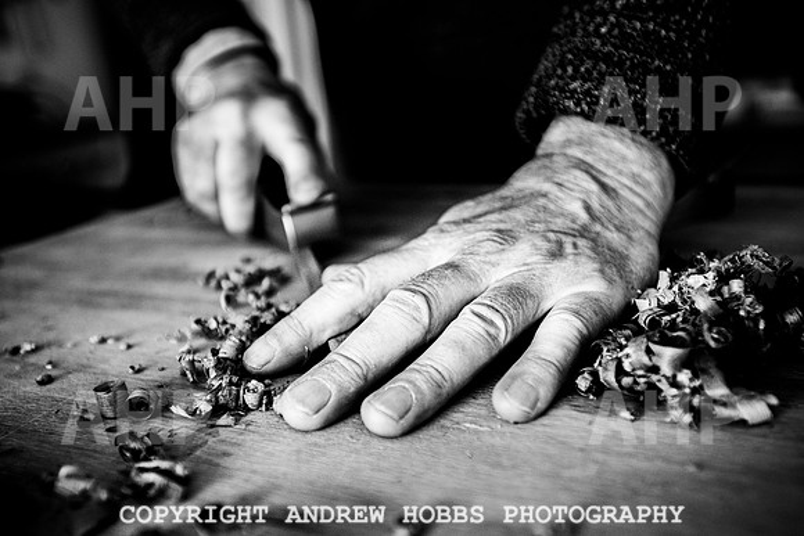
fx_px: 782
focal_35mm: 35
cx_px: 402
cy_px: 268
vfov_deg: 37.9
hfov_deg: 54.4
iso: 800
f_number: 3.5
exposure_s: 1/400
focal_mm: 35
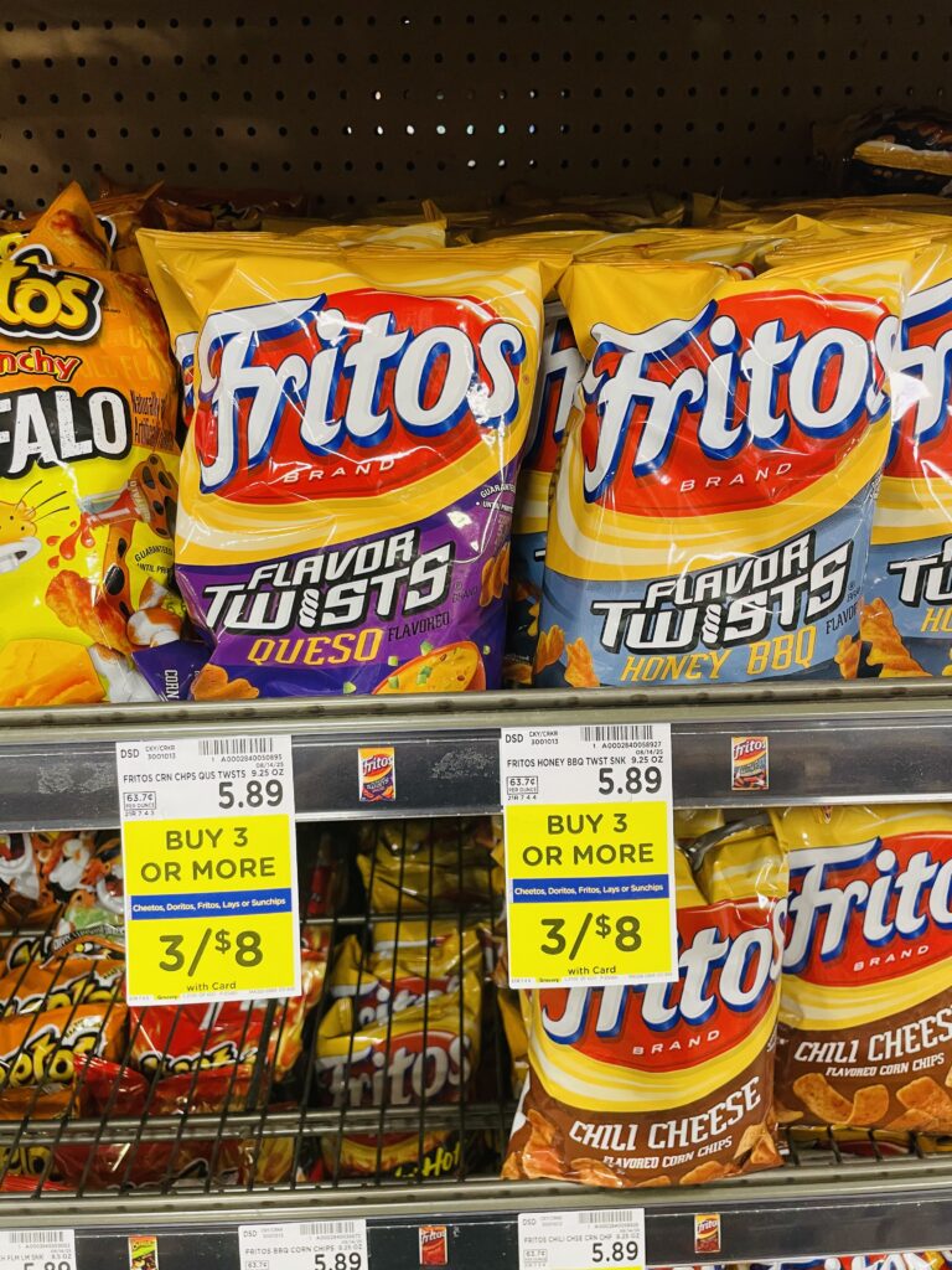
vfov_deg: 67.3
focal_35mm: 26
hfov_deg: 53.1
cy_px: 635
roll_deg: +0.2
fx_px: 953
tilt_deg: -27.7
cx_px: 476
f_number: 1.6
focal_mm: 4.2
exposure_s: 1/60
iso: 125
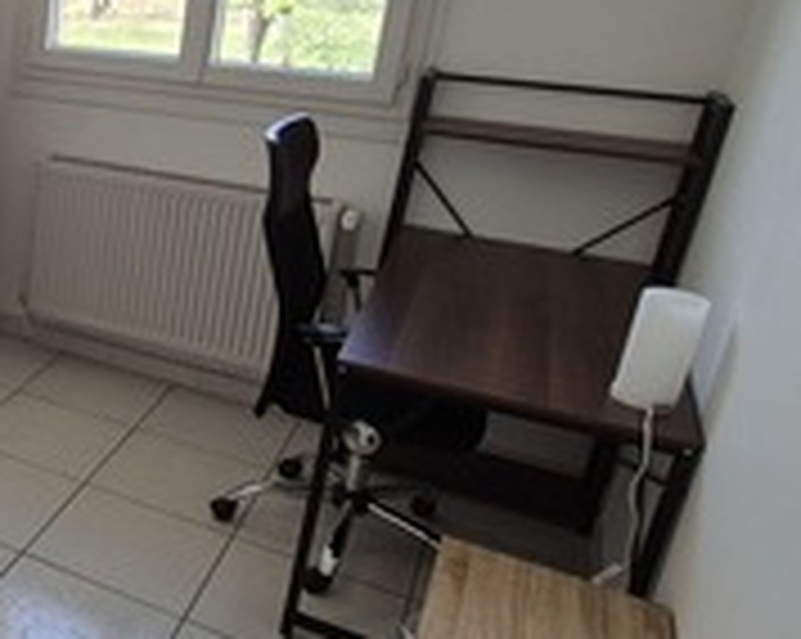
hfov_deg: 36.1
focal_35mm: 38
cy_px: 230
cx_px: -182
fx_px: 900
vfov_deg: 38.8
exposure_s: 1/147
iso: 50
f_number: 2.2
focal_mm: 2.2
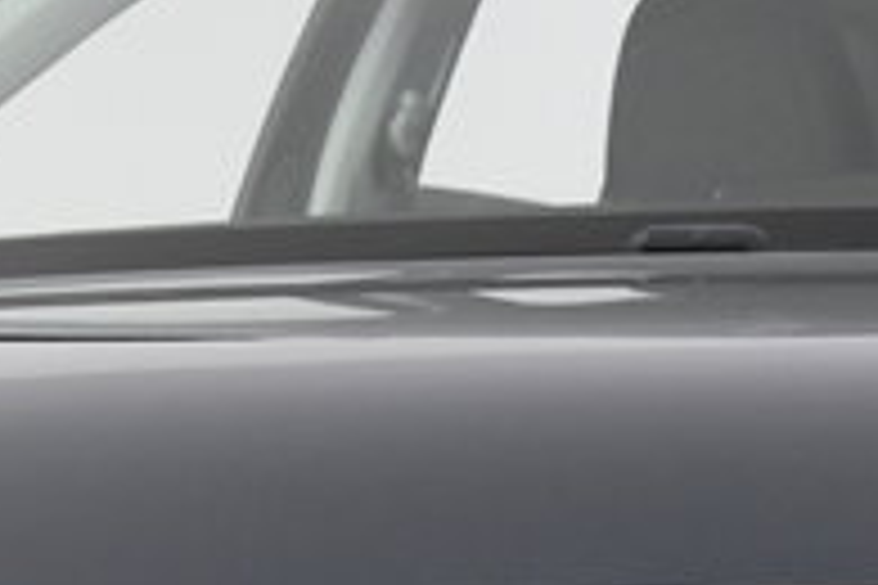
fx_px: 5390
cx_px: 540
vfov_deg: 6.1
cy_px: 1015
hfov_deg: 9.3
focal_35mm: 221
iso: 1600
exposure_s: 1/80
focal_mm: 28
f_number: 4.5
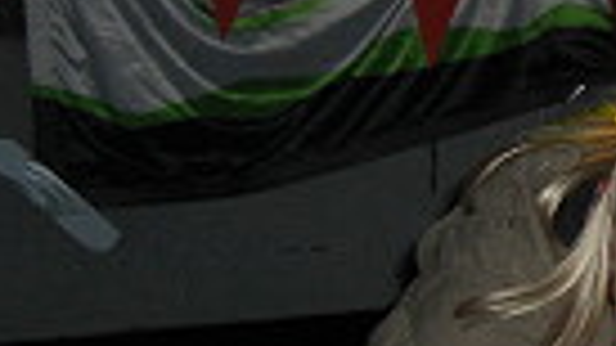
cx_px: 1144
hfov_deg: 12.2
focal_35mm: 160
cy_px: 85
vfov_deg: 7.6
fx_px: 2613
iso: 200
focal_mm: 7.9
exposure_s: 1/60
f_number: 2.8
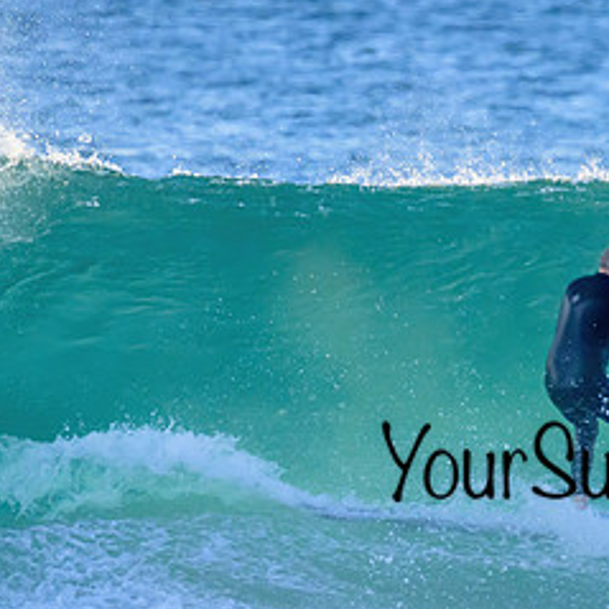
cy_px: 402
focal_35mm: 1377
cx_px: 636
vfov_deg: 1.3
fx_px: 27408
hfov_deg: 1.3
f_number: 11
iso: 4000
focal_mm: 610
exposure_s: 1/2000
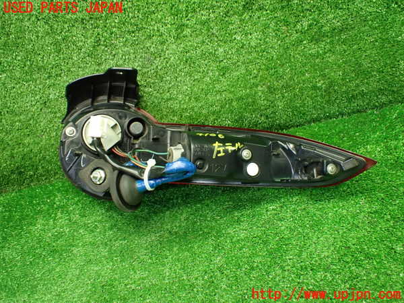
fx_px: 350
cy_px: 152
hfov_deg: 60.0
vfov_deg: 46.8
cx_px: 202
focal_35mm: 30
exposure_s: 1/100
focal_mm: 5.4
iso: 800
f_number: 2.3
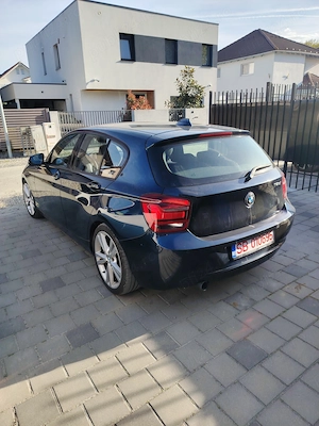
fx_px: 295
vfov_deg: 71.6
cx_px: 160
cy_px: 213
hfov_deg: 56.8
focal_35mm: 24
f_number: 1.75
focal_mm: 5.25
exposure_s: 1/499
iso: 100
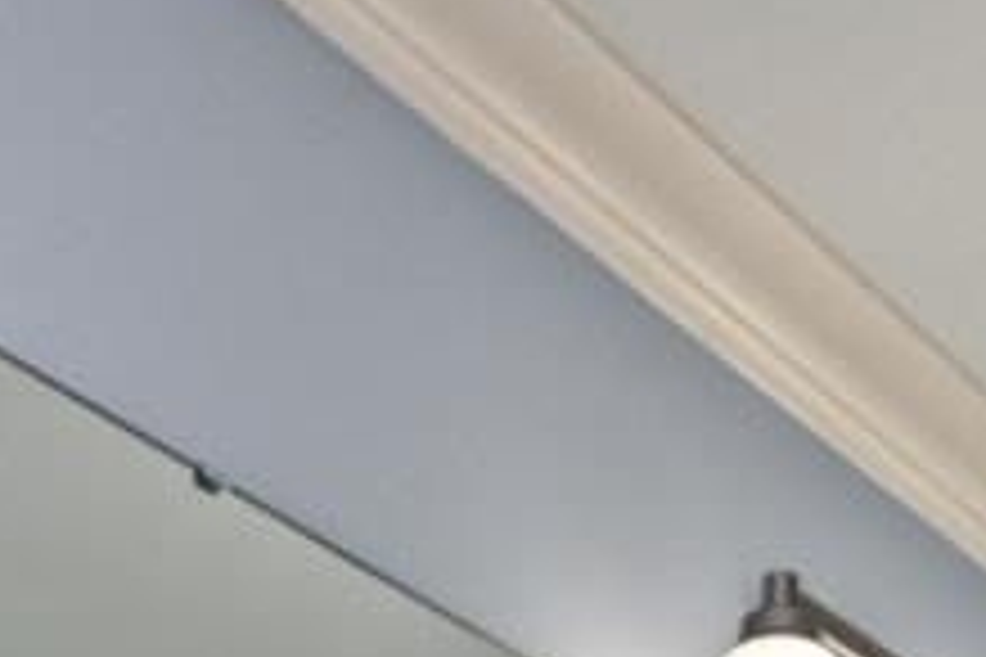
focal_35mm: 96
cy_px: 1854
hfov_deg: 21.1
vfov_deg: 10.7
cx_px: 693
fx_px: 2629
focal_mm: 14
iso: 200
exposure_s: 1/80
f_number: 4.5
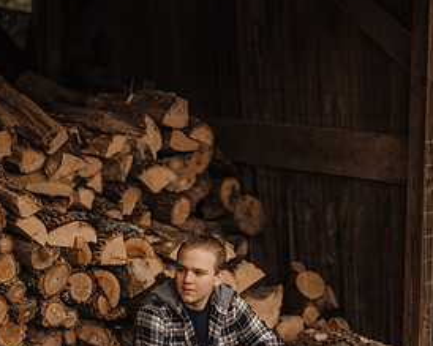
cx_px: 218
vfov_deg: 11.7
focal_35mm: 131
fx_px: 1678
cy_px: 280
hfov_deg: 14.7
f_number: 1.6
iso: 125
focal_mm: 85
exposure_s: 1/2000
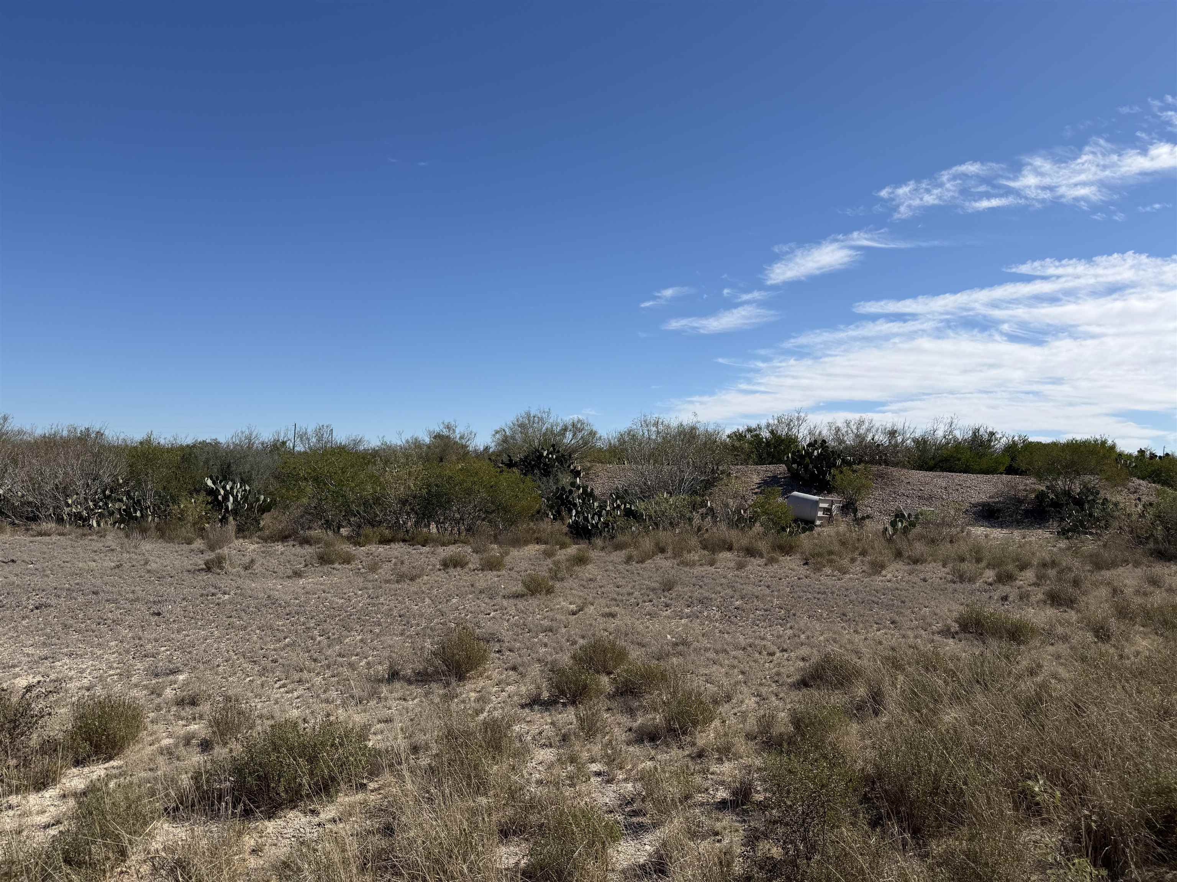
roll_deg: -1.8
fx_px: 816
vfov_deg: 56.8
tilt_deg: +1.2
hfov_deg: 71.6
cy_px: 441
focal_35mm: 24
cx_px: 588
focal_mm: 6.76
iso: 80
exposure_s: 1/8130
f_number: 1.78
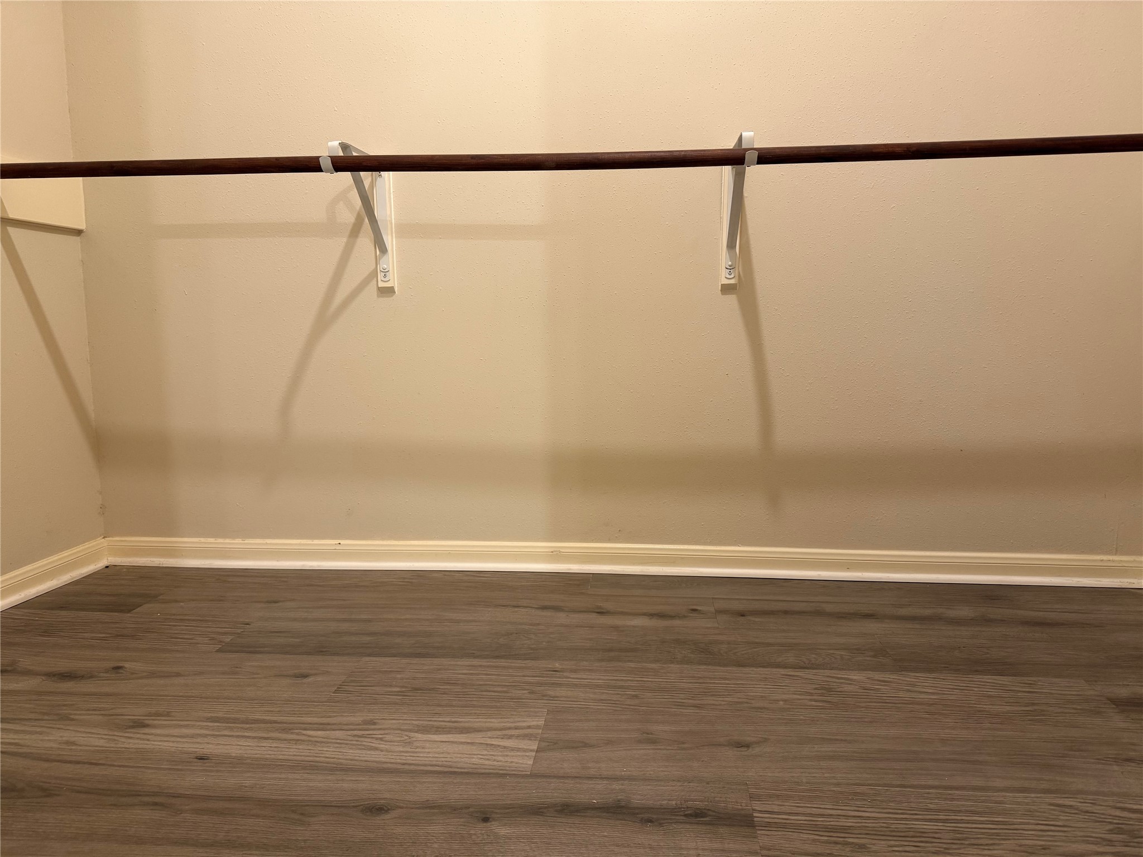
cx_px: 572
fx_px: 792
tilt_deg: -7.5
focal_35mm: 24
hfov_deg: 71.6
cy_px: 428
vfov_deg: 56.8
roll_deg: +1.1
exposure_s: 1/60
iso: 200
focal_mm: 6.76
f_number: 1.78
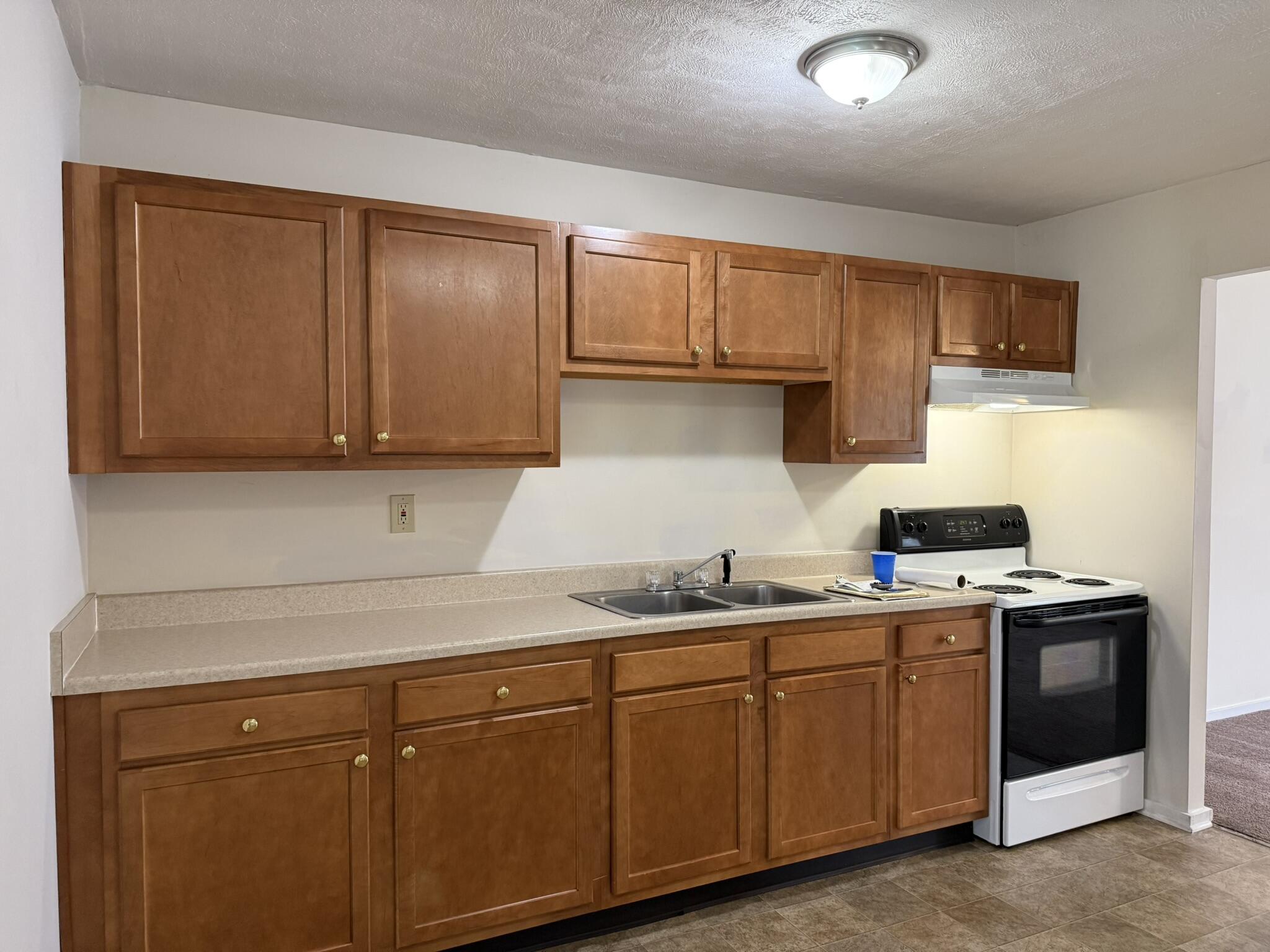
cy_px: 476
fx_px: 881
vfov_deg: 56.8
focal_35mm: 24
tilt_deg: -0.4
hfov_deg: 71.6
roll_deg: -0.3
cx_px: 635
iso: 320
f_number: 1.78
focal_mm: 6.76
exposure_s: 1/60
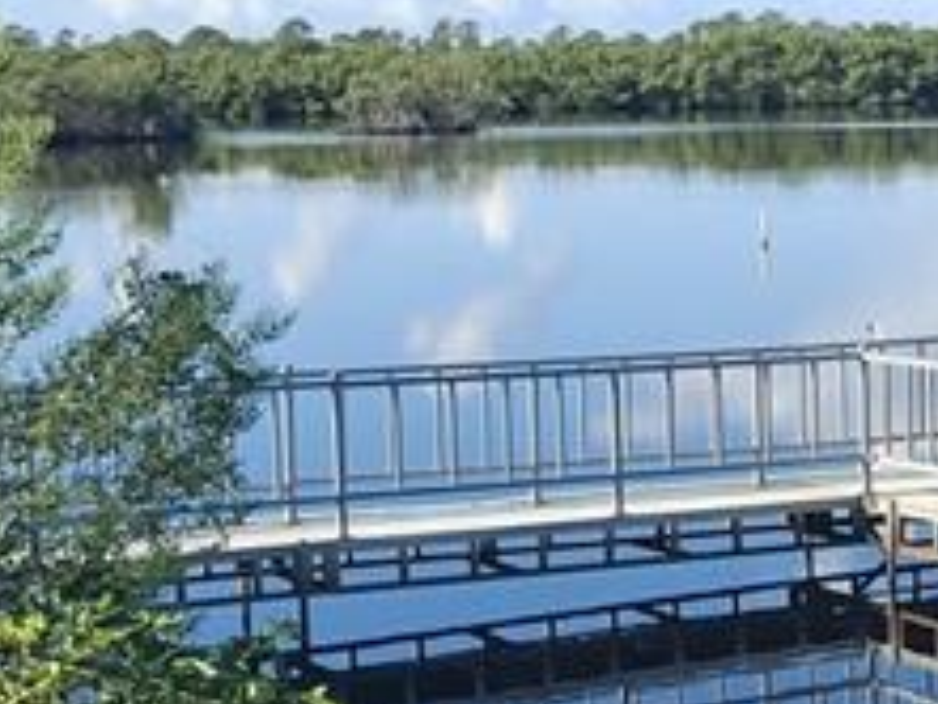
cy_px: 399
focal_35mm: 116
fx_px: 3145
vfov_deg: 12.8
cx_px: 1184
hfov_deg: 16.2
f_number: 1.8
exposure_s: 1/1248
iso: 32
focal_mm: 4.69
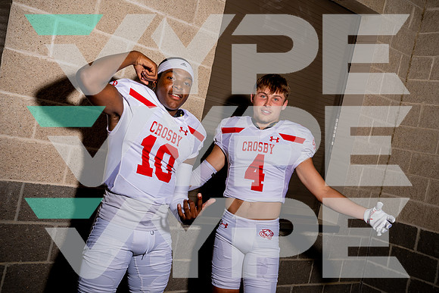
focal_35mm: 42
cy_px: 146
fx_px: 512
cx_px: 220
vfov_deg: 31.9
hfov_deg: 46.4
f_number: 8
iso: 100
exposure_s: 1/250
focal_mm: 42
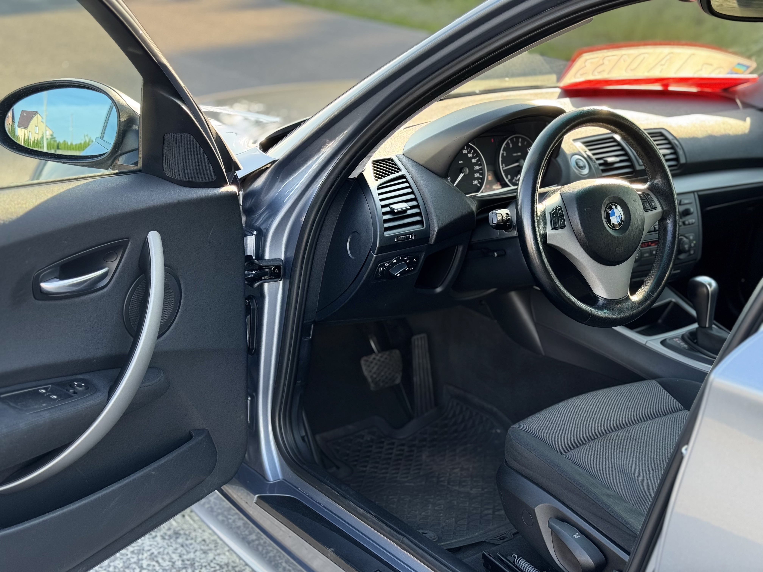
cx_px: 382
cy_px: 286
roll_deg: -0.9
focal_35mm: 48
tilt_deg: -18.4
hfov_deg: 39.7
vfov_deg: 30.3
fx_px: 1058
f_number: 1.78
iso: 64
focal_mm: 6.76
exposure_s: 1/206
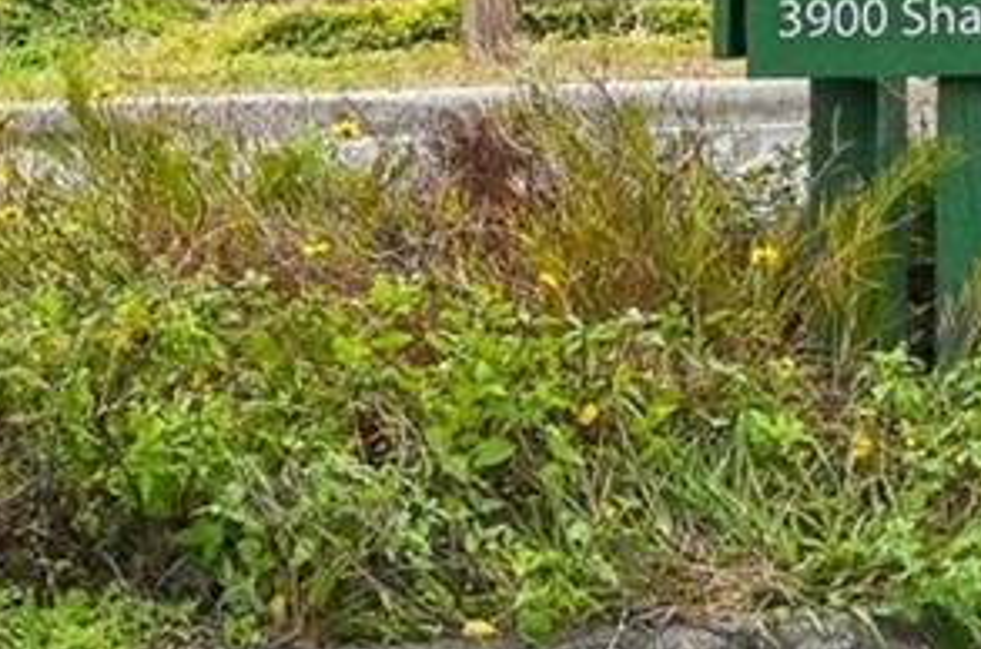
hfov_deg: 12.0
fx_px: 4459
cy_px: -186
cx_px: 1446
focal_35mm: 164
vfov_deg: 8.2
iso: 400
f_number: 8
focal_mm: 30
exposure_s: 1/1000
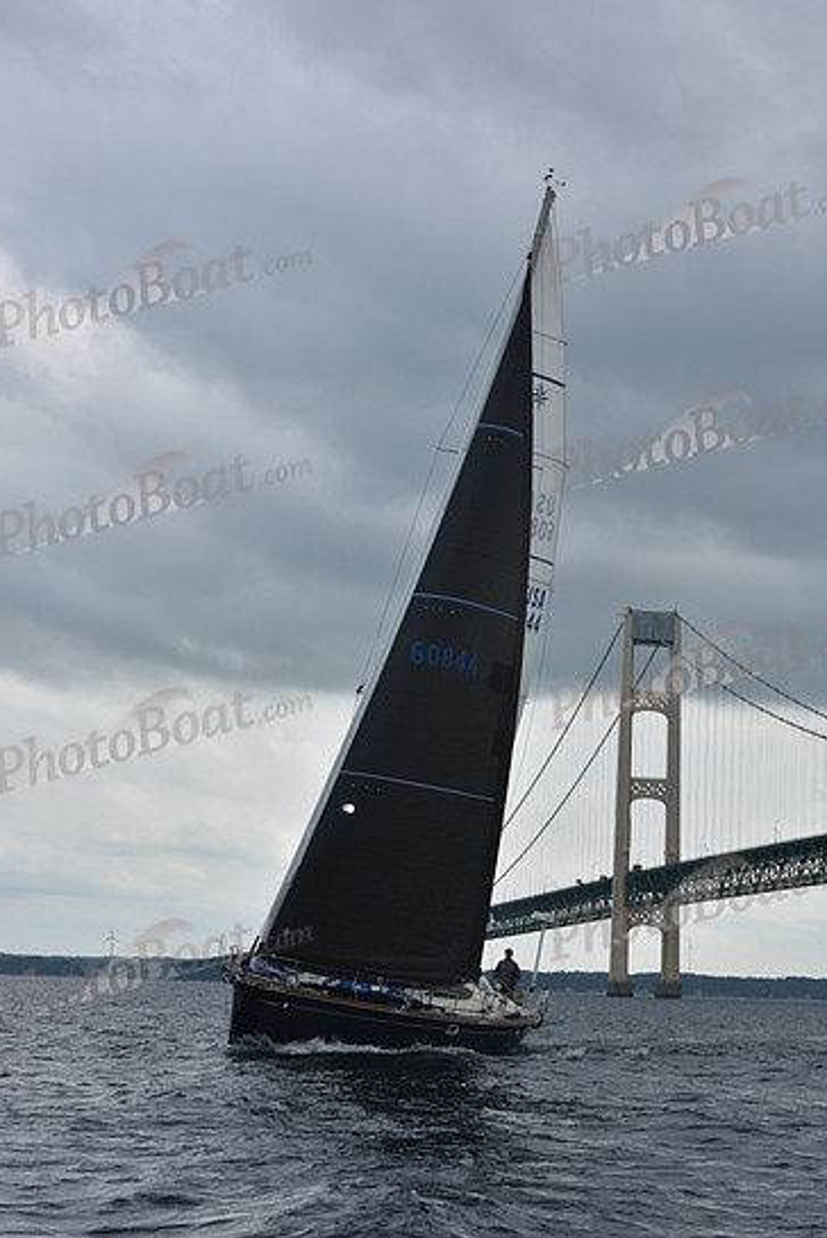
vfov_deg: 24.5
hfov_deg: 16.5
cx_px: 431
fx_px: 2856
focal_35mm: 83
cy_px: 586
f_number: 8
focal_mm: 78
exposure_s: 1/800
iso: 250
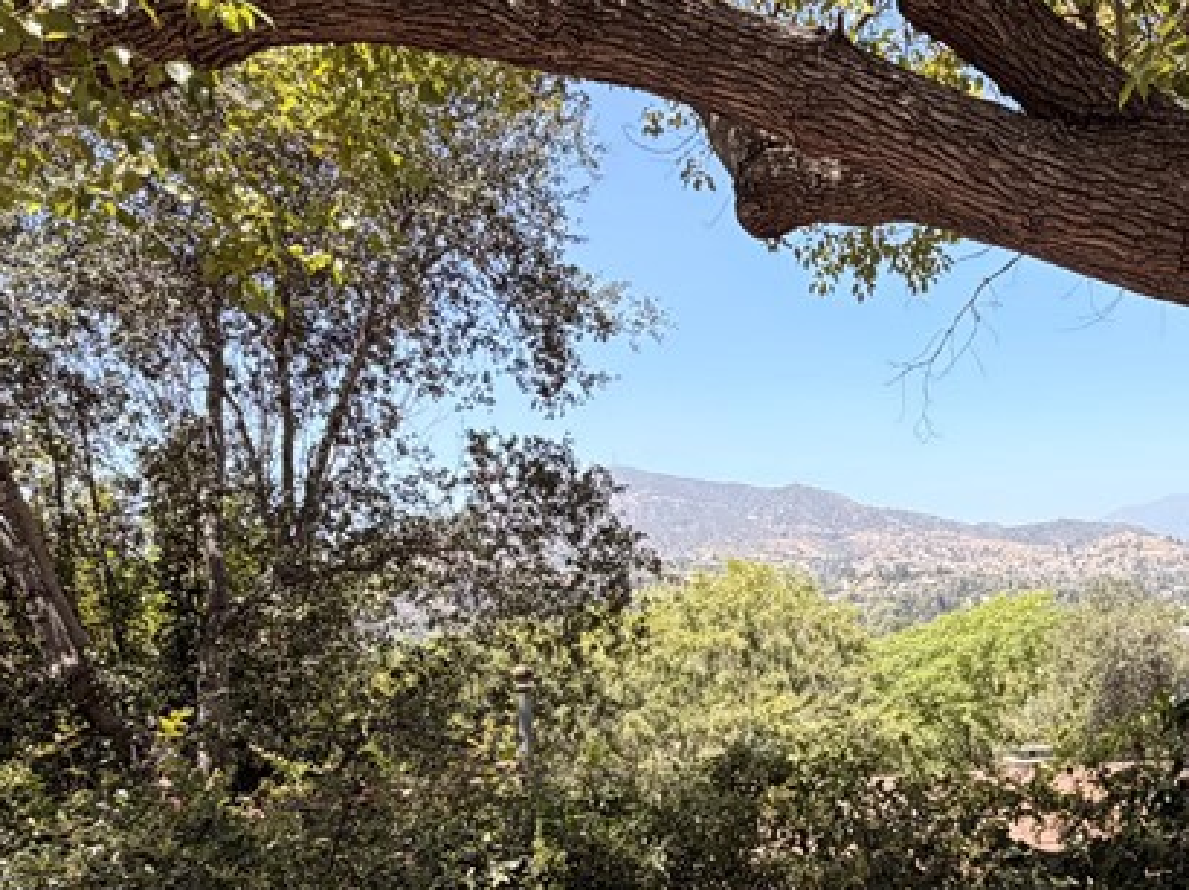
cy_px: 632
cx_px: 960
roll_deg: +1.5
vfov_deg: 39.9
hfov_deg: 49.4
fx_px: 1201
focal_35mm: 35
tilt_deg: +0.2
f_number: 2.2
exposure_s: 1/502
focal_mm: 2.22
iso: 50
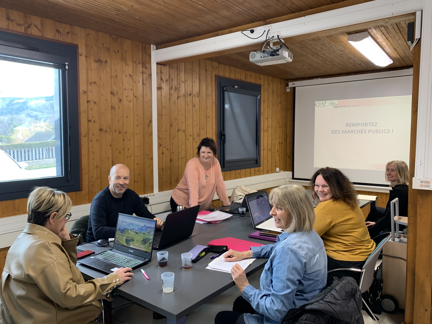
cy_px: 162
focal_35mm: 26
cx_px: 216
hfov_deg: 67.3
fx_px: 324
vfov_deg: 53.1
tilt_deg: -4.7
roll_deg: +0.5
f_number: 1.8
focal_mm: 4.25
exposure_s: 1/60
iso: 100
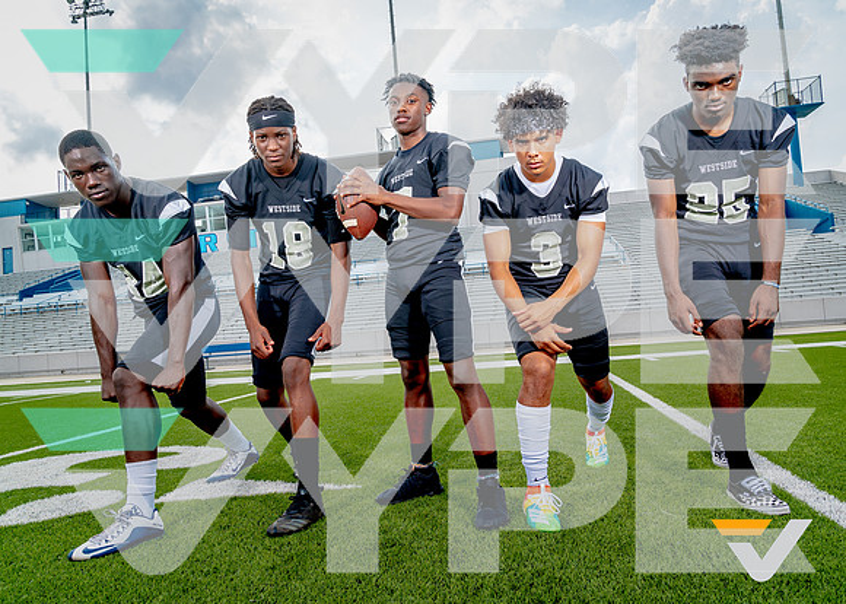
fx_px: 603
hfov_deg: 70.1
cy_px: 302
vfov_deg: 53.2
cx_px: 419
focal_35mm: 25
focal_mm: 24
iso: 100
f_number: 8
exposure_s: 1/125
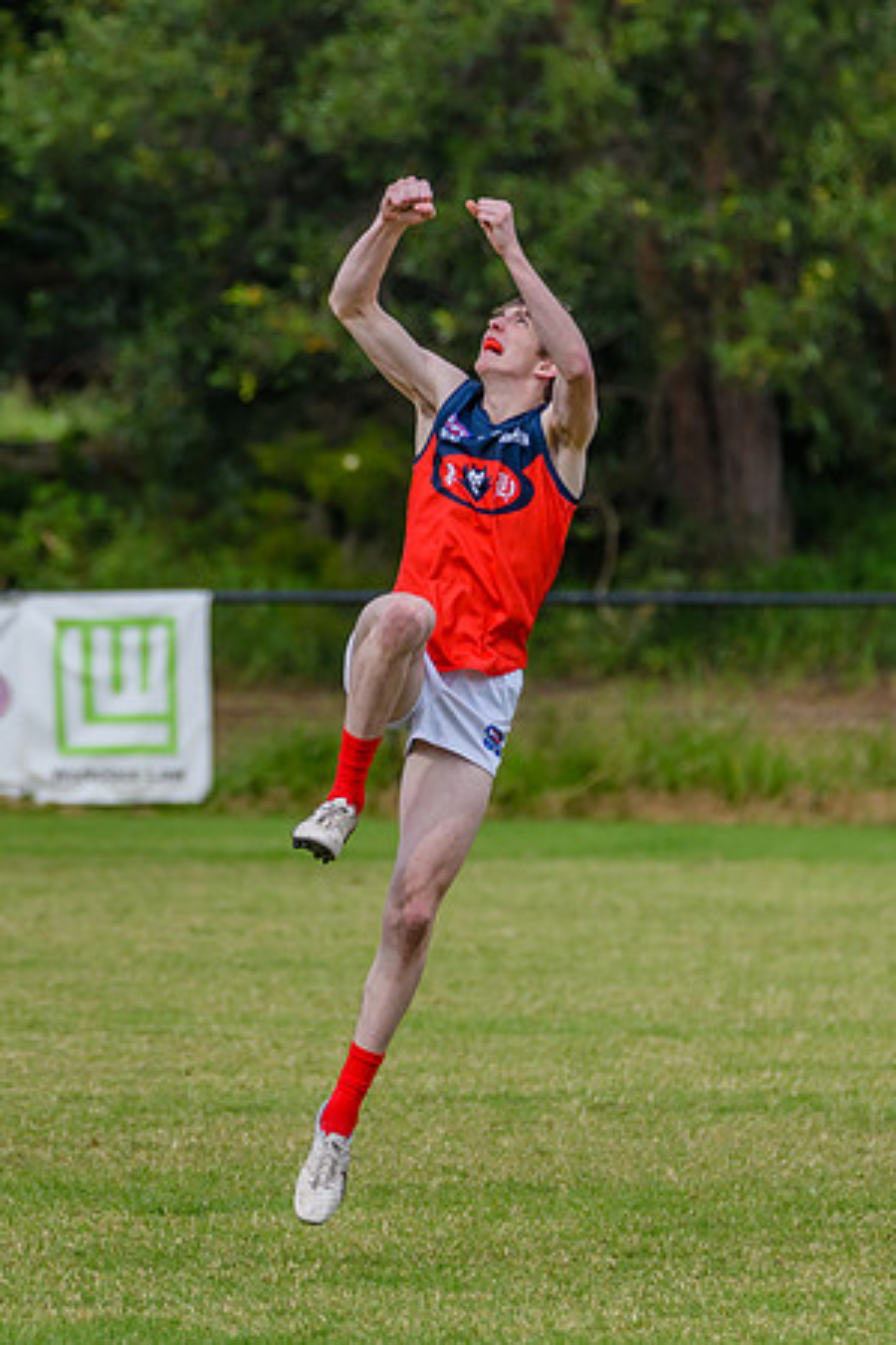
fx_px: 25492
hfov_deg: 2.0
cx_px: 374
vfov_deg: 3.0
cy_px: 673
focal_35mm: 683
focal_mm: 360
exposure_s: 1/2000
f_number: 6.3
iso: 800
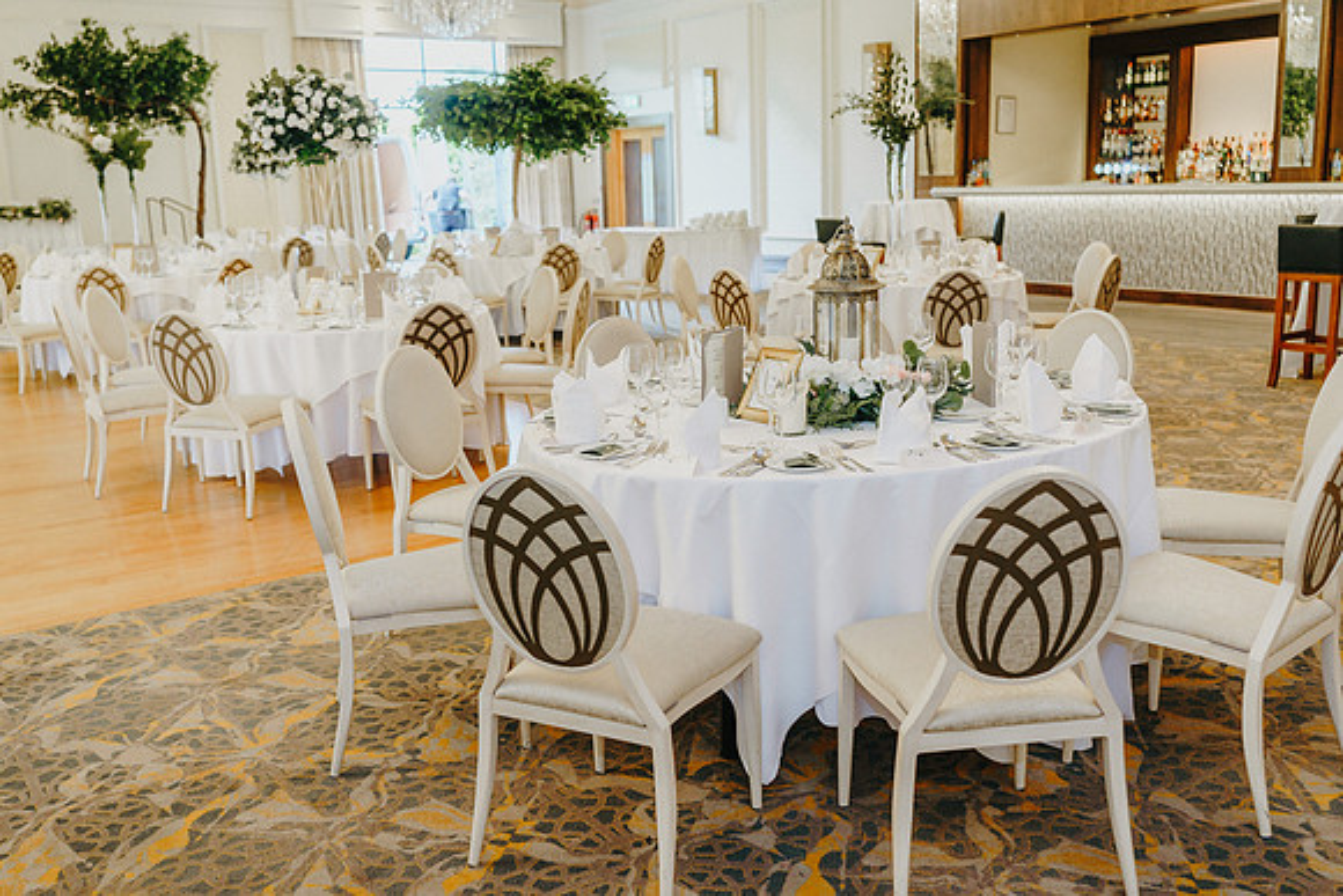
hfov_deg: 54.4
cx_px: 672
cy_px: 448
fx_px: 1306
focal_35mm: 35
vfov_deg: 37.9
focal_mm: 35
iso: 800
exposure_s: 1/200
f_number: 2.8
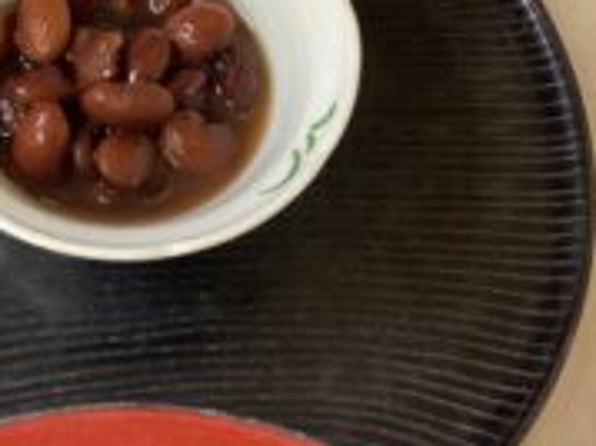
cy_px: 85
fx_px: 1118
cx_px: 132
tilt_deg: -62.4
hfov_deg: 29.3
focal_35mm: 65
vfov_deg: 22.2
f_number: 2.4
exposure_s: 1/40
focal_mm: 3.3
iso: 400
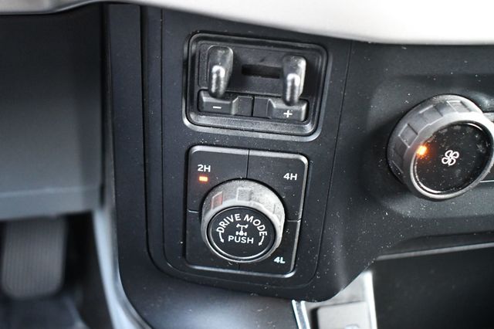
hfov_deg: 41.1
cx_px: 247
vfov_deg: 28.0
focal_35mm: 48
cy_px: 164
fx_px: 658
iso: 5000
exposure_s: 1/60
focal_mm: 32
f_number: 4.5
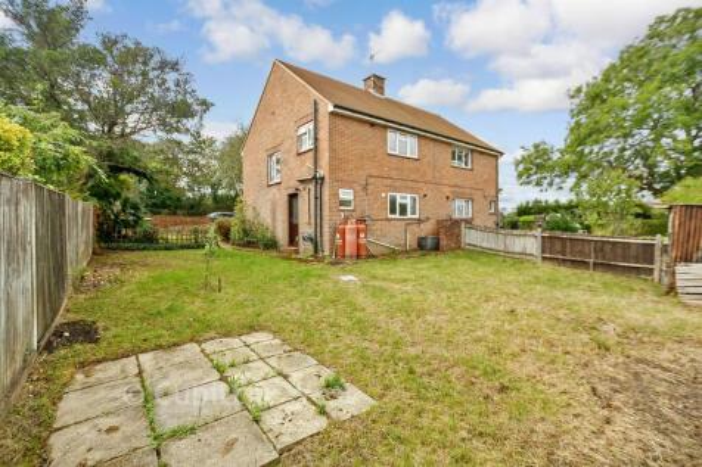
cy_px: 234
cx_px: 351
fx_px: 292
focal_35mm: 15
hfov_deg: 100.4
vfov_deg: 77.3
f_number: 3.5
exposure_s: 1/1600
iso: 250
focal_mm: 10
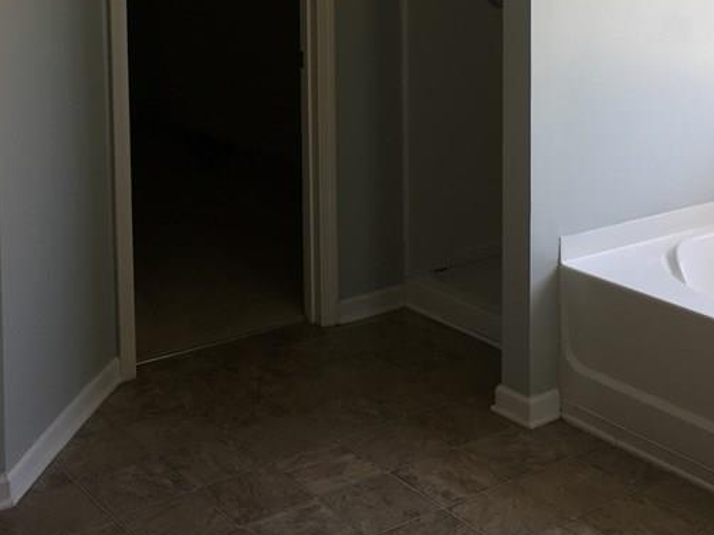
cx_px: 352
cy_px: 31
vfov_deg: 24.0
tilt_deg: -5.9
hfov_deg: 32.7
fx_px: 1217
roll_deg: +0.3
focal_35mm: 59
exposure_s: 1/40
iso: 25
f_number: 2.2
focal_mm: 4.15
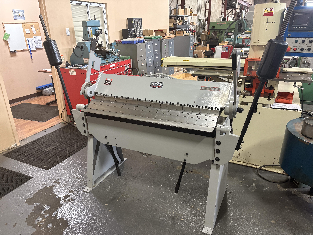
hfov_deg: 67.3
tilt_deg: -21.3
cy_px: 118
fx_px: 235
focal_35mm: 26
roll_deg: +1.2
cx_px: 156
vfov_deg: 53.1
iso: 250
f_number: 1.6
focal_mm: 5.96
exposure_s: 1/60
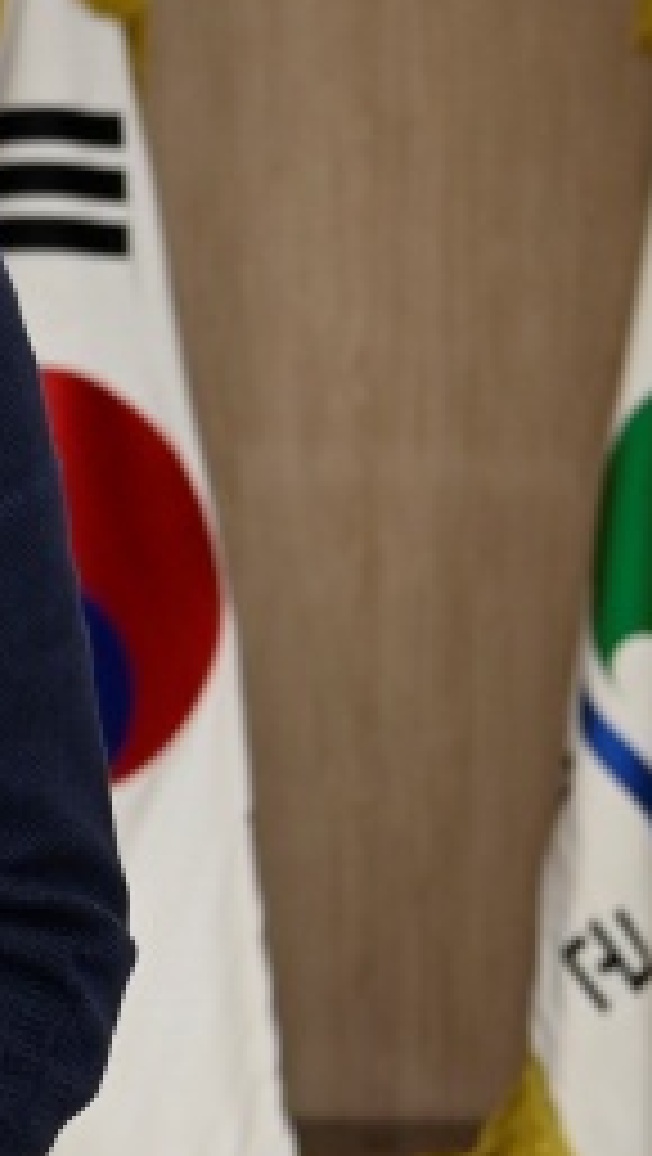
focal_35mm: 212
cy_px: 448
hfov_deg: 5.4
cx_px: -1259
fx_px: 6501
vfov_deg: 10.2
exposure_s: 1/100
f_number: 5.6
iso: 800
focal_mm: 52
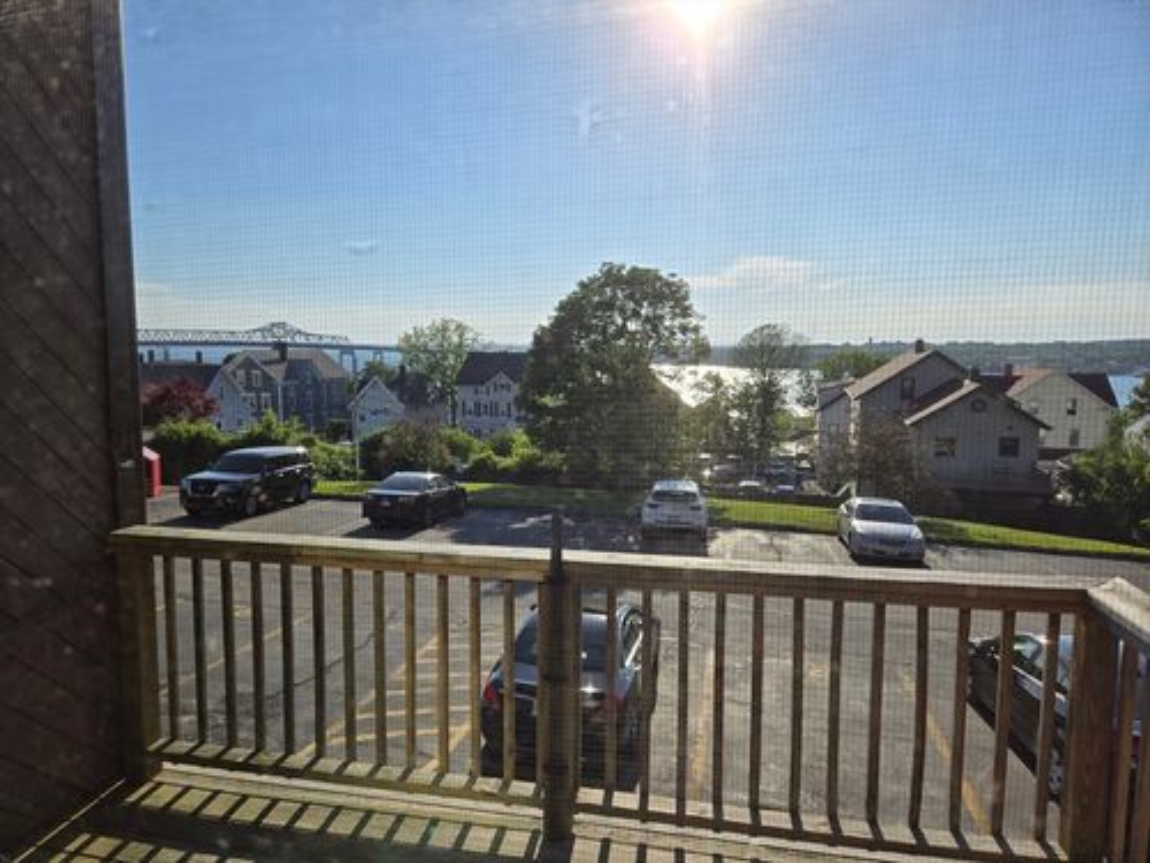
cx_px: 575
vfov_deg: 58.9
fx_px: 764
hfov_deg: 73.9
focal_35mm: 23
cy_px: 432
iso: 25
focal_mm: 5.4
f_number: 1.8
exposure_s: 1/2805
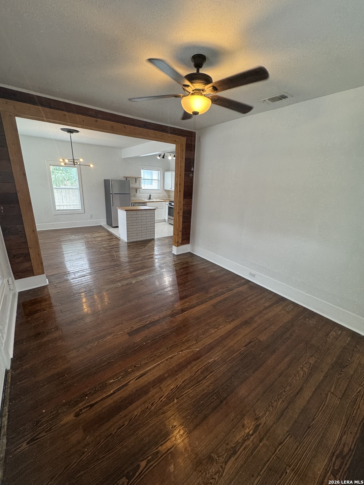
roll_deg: -2.4
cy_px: 242
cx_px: 182
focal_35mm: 14
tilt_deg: -17.1
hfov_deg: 85.7
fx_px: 196
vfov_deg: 102.1
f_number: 2.2
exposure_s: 1/60
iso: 160
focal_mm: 2.22
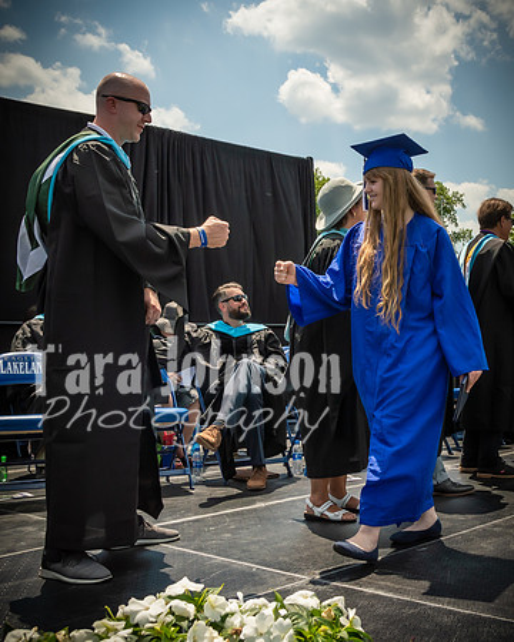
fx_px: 810
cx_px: 413
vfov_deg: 43.2
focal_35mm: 43
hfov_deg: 34.1
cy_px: 301
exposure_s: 1/800
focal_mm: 19
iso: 200
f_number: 7.1
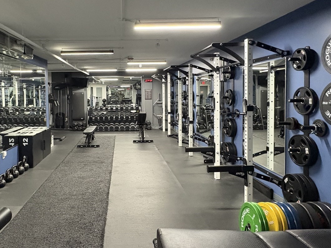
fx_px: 258
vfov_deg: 51.1
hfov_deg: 64.2
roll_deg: -0.8
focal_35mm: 27
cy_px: 103
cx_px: 120
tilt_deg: -1.2
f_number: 2.2
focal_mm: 2.22
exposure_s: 1/60
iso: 640
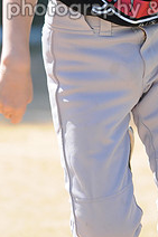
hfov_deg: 1.1
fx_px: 8104
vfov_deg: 1.7
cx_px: 151
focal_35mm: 1229
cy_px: -45
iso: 400
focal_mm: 300
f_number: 4
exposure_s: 1/1250
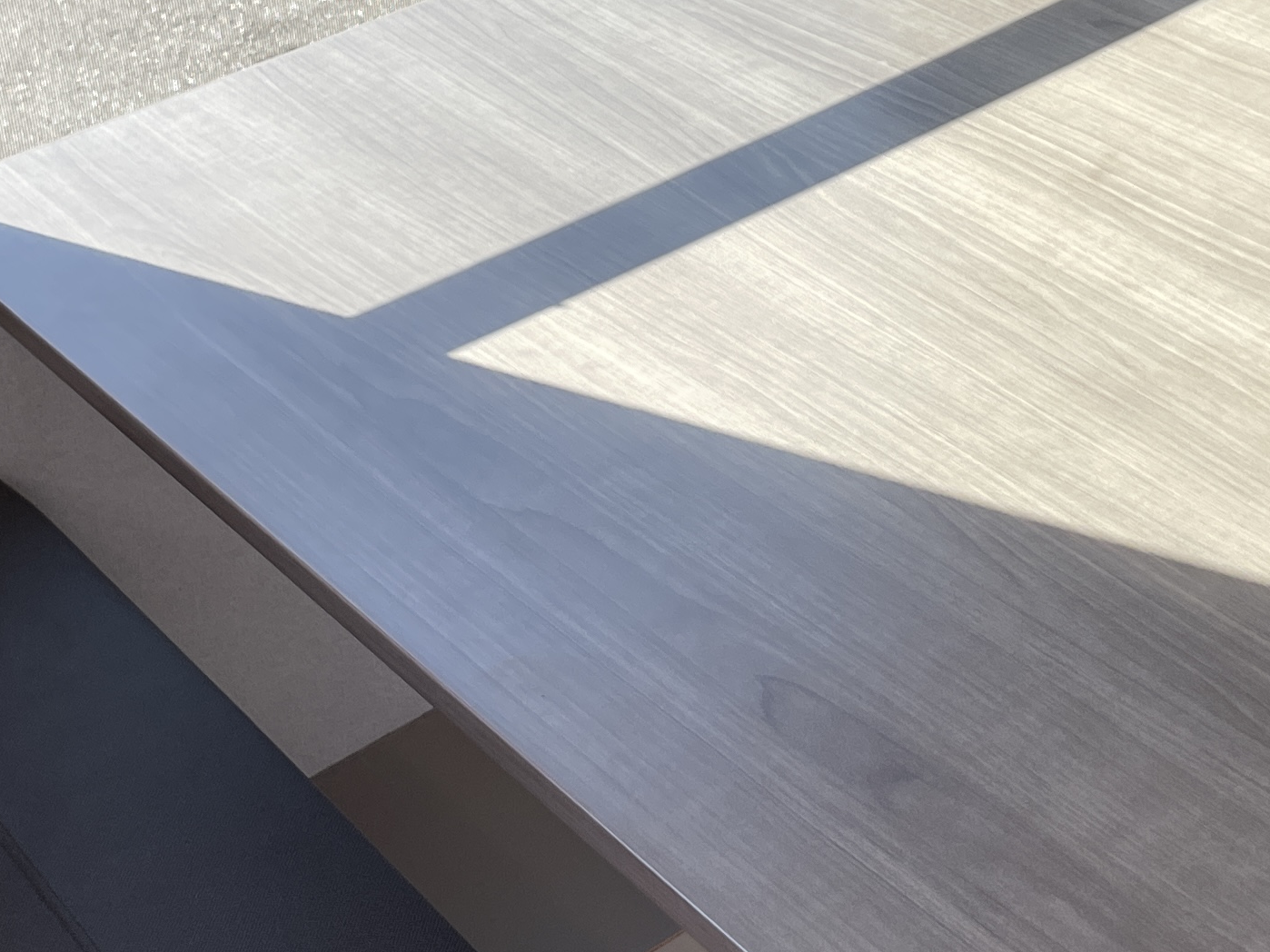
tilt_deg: -26.6
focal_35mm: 75
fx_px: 2751
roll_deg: +3.6
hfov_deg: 25.9
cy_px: 50
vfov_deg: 19.2
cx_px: 768
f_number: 1.6
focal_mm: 4.2
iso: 32
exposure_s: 1/168
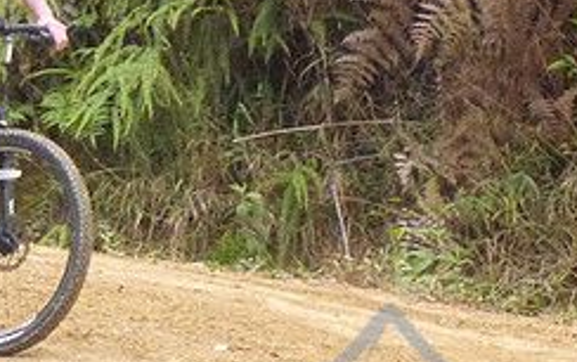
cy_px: 105
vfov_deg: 4.4
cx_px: -28
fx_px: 4753
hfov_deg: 6.9
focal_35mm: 302
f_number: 5.8
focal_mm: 21.3
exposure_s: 1/500
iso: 1000
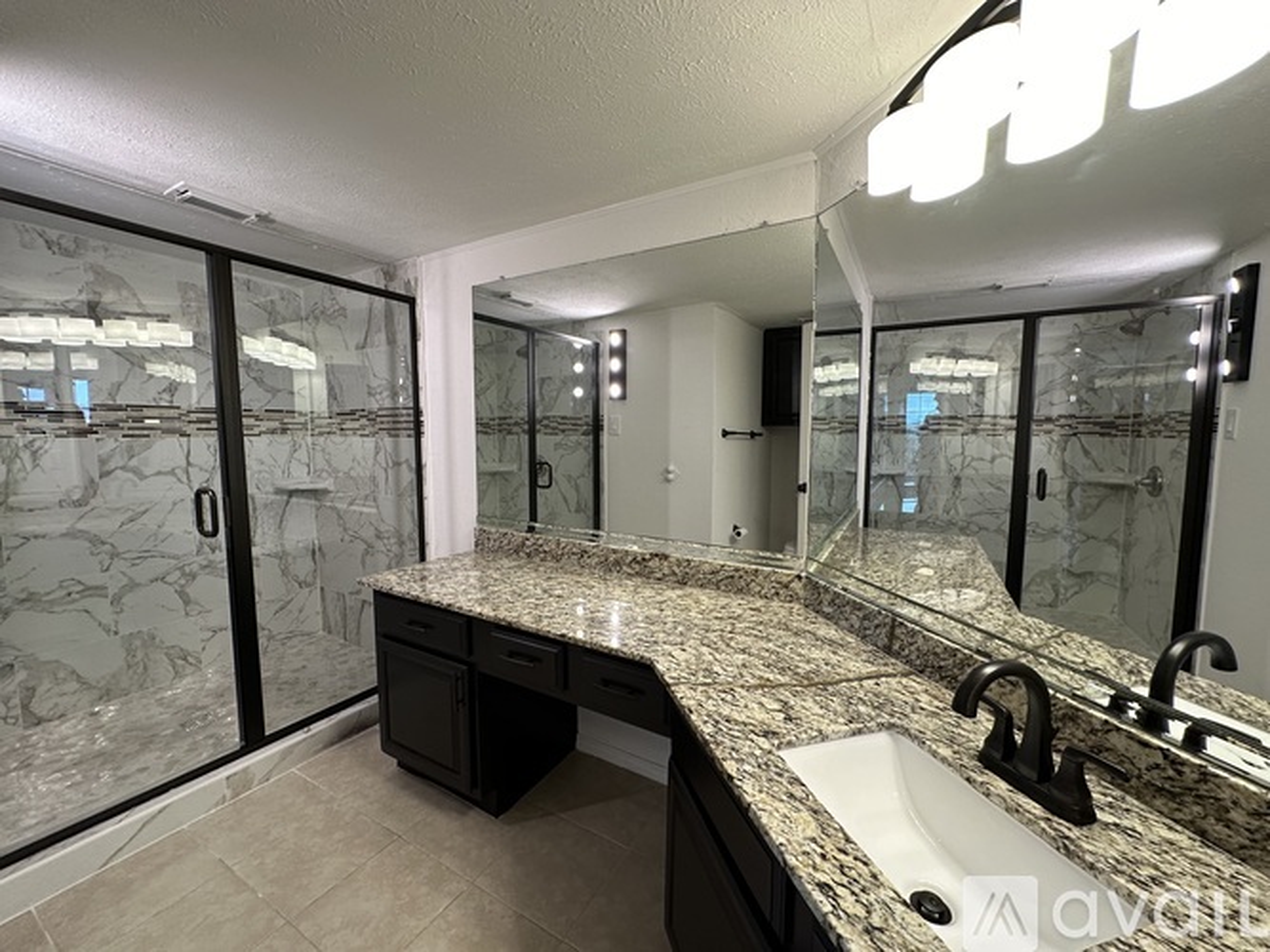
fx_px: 514
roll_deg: -0.5
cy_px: 476
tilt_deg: -4.9
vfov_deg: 85.7
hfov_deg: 102.1
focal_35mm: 14
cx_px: 635
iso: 160
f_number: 2.2
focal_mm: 2.22
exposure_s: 1/120
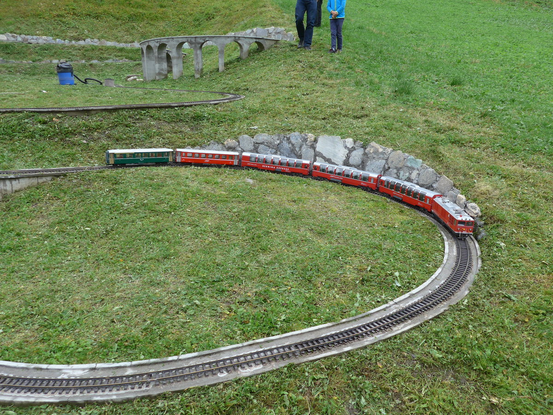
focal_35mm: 29
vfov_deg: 48.2
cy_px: 208
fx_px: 463
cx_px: 276
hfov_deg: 61.7
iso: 80
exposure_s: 1/640
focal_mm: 6
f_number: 2.8
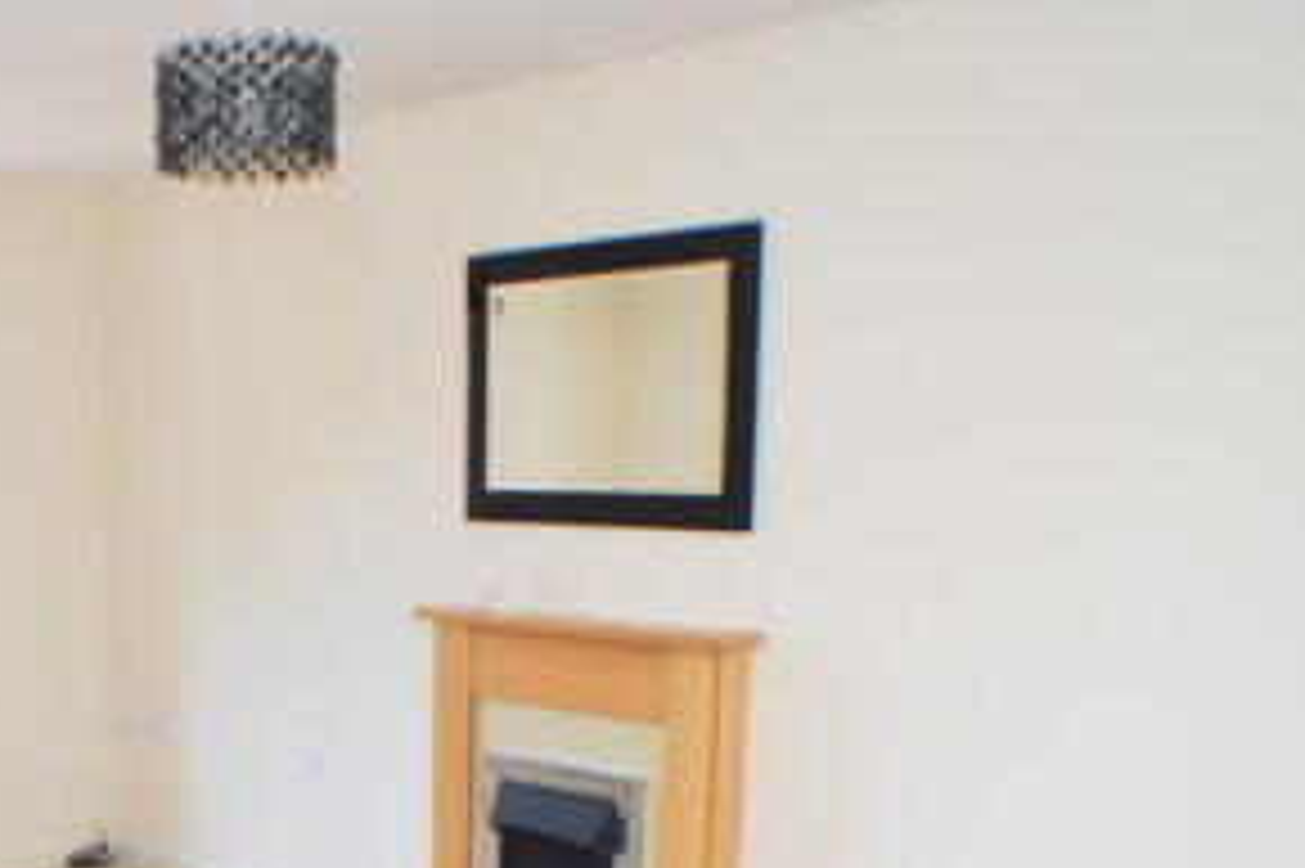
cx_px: 142
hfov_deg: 31.4
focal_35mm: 61
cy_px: 938
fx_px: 2210
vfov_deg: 21.2
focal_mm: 18
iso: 400
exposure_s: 1/80
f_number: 4.5
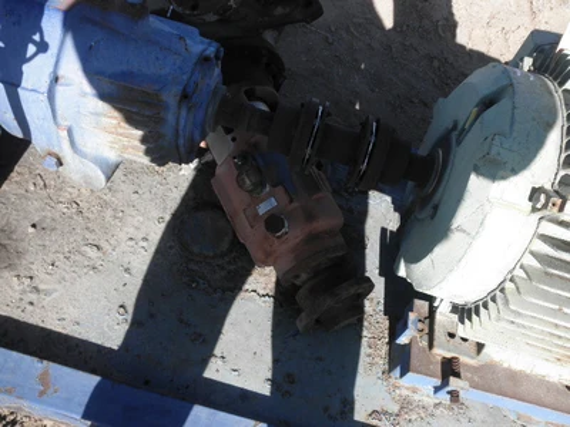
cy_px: 214
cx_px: 285
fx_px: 461
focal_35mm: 28
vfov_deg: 49.7
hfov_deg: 63.4
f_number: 3
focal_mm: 5
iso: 64
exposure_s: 1/500
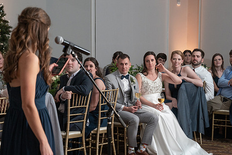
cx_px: 87
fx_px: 599
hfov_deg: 21.9
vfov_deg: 14.7
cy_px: 89
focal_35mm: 93
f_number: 5
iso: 2000
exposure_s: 1/200
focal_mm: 70
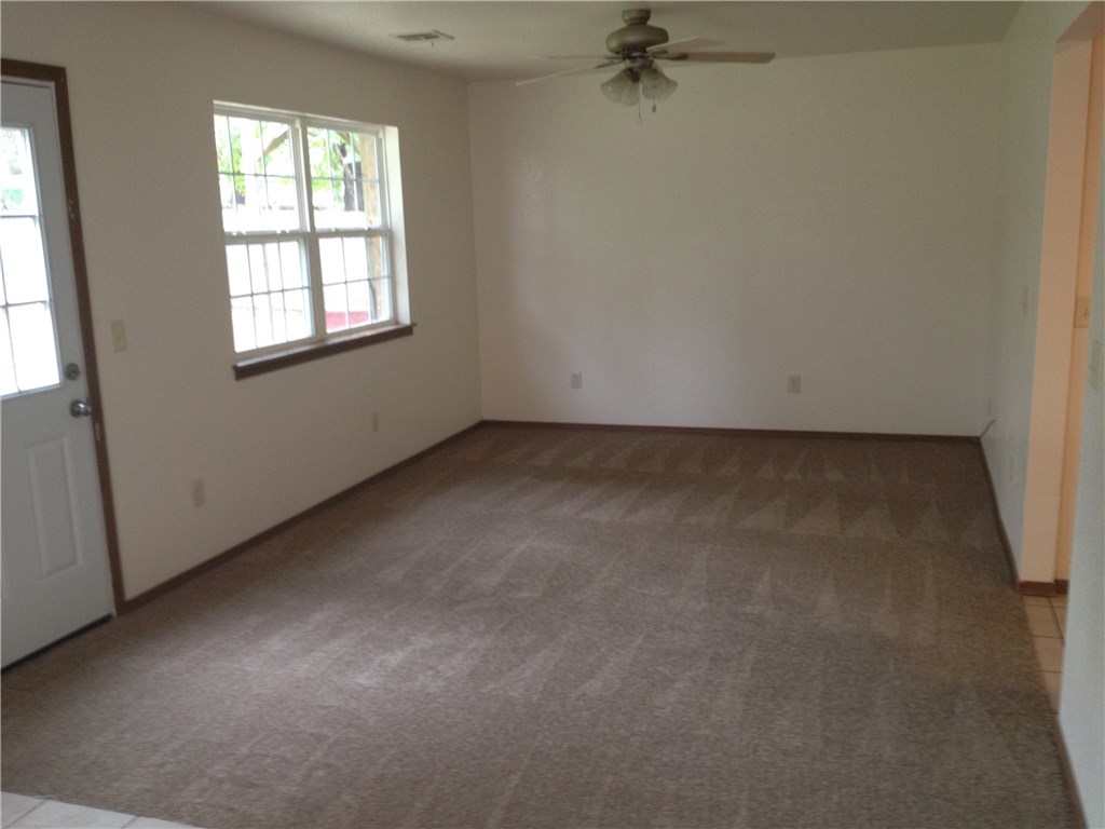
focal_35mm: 35
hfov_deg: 52.6
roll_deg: +1.4
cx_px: 552
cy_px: 414
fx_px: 1117
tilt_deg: -13.4
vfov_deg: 40.7
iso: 100
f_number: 2.4
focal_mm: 4.28
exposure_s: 1/20
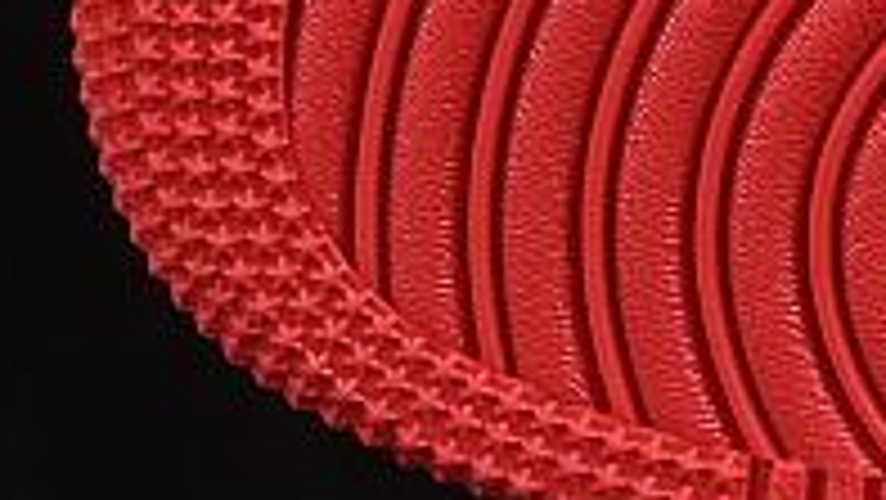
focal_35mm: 430
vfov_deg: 2.8
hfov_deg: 4.9
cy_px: -419
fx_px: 10106
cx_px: 1866
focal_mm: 50
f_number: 8
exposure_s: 1/80
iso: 160
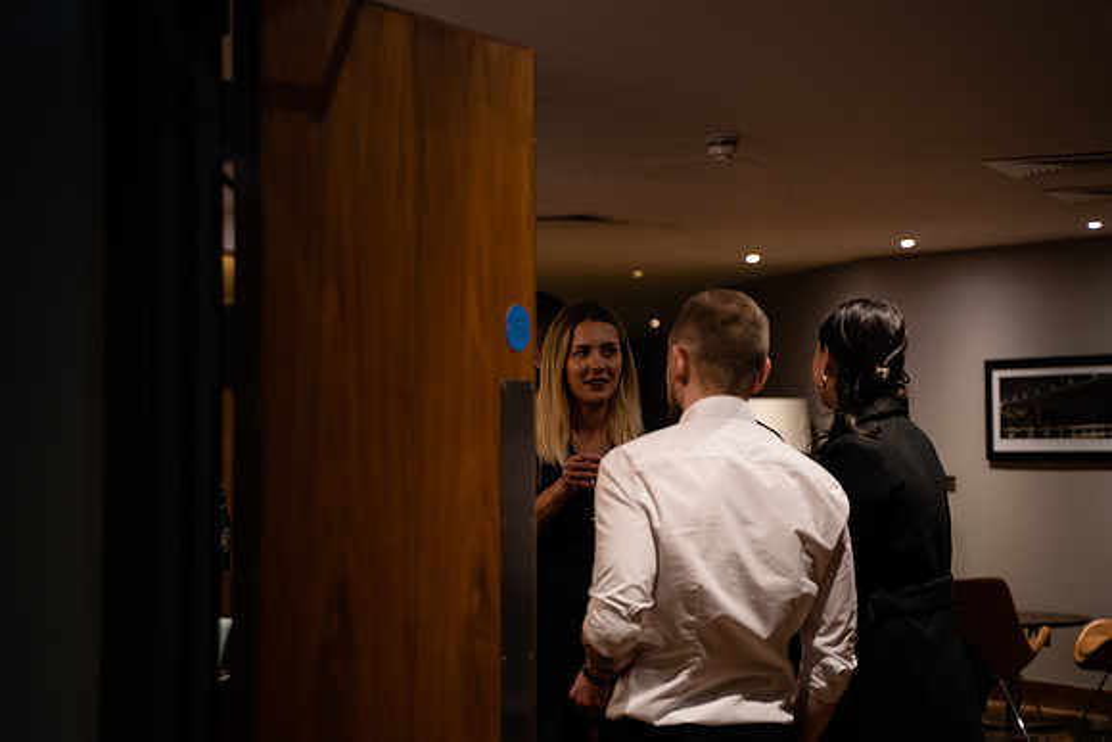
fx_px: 2317
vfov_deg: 18.2
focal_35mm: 75
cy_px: 371
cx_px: 556
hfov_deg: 27.0
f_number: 2.8
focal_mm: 75
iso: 1000
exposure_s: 1/60
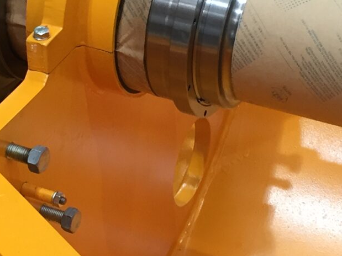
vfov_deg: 12.3
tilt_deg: -32.3
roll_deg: -0.5
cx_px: 107
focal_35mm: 120
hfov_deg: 16.4
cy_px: 87
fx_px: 1185
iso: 40
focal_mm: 4.15
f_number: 2.2
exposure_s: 1/33
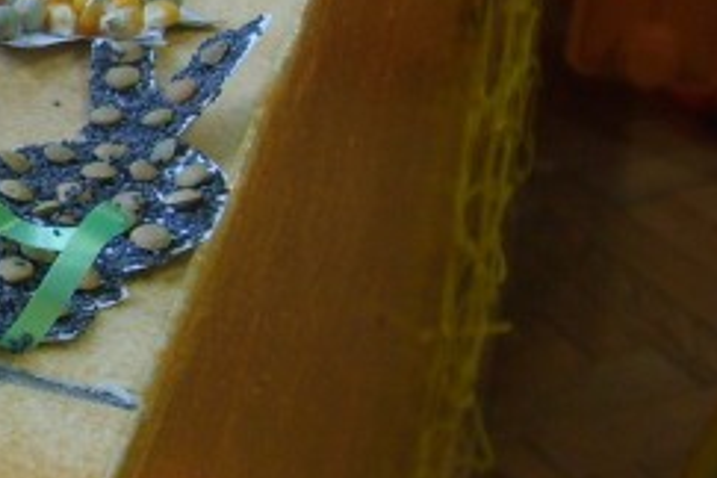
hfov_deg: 15.5
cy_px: 41
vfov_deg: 11.3
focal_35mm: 120
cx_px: -413
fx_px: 2390
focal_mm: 5.8
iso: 56
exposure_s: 1/30
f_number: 2.8
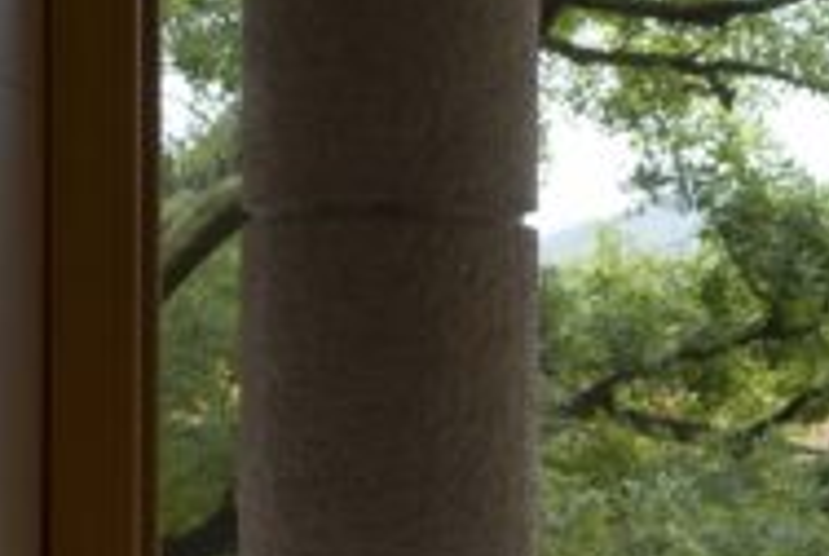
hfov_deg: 8.4
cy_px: 536
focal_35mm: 234
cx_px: 1618
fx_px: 5397
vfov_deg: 5.9
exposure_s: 1/60
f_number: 5.6
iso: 400
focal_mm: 43
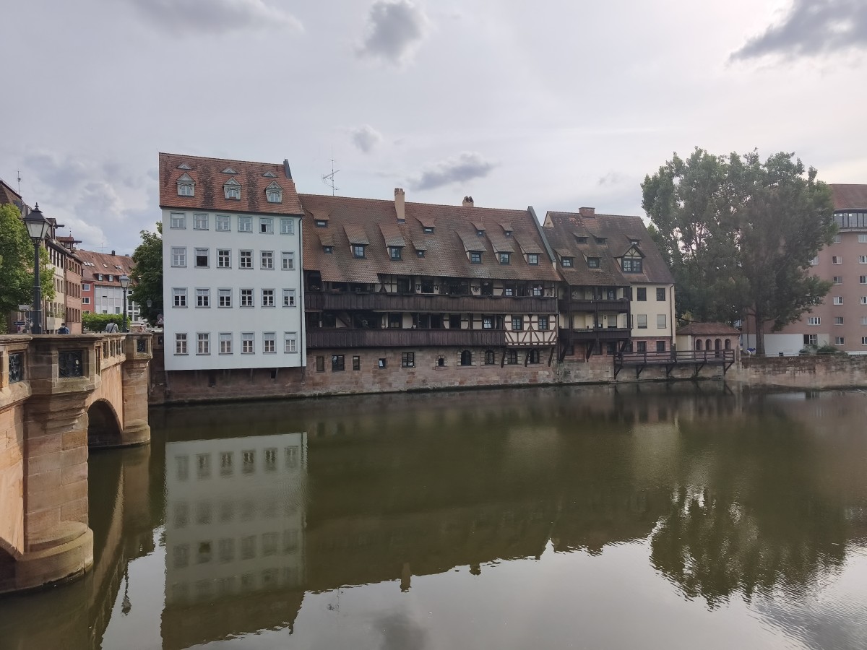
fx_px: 576
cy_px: 325
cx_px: 434
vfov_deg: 58.9
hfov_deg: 73.9
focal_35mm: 23
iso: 50
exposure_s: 1/1768
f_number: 1.7
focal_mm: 6.06
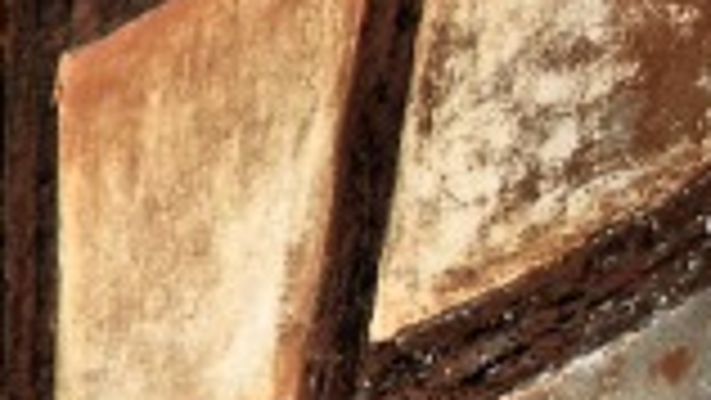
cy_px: 400
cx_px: 2142
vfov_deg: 1.8
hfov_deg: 3.1
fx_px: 13069
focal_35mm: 693
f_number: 7.1
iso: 400
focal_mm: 68
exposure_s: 1/400
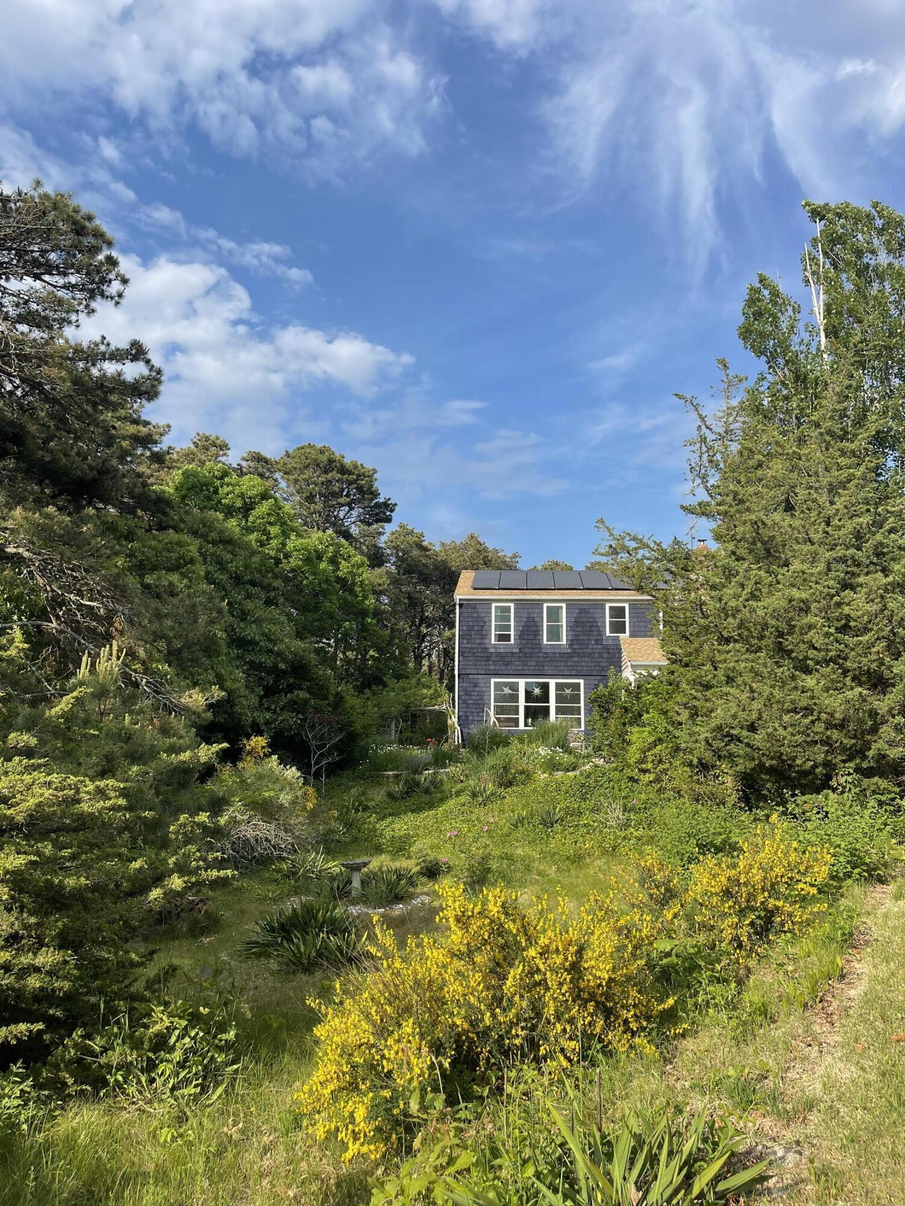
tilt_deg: +9.3
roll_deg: -0.3
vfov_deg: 69.4
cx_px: 452
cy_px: 603
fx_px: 871
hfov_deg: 54.9
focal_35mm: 25
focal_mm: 5.1
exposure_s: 1/2597
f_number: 1.6
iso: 32
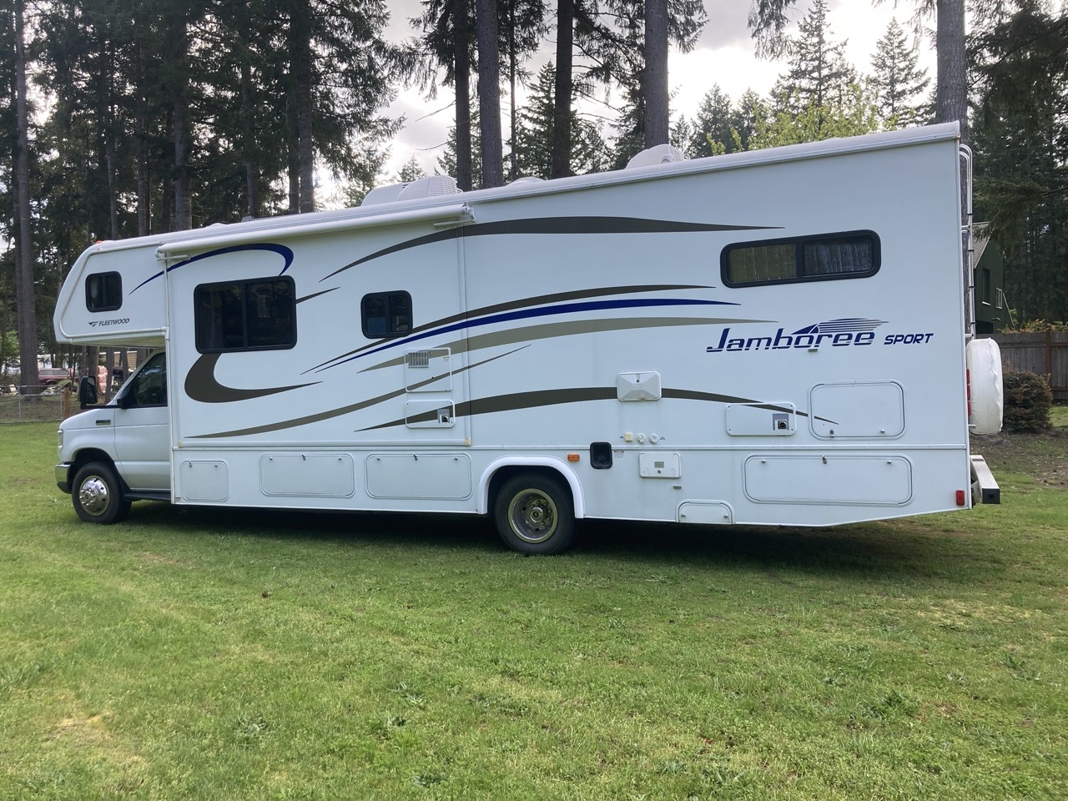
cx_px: 534
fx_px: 864
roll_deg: -1.0
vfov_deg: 49.7
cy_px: 400
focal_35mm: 28
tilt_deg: -0.3
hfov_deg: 63.4
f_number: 1.8
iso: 20
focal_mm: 3.99
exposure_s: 1/231
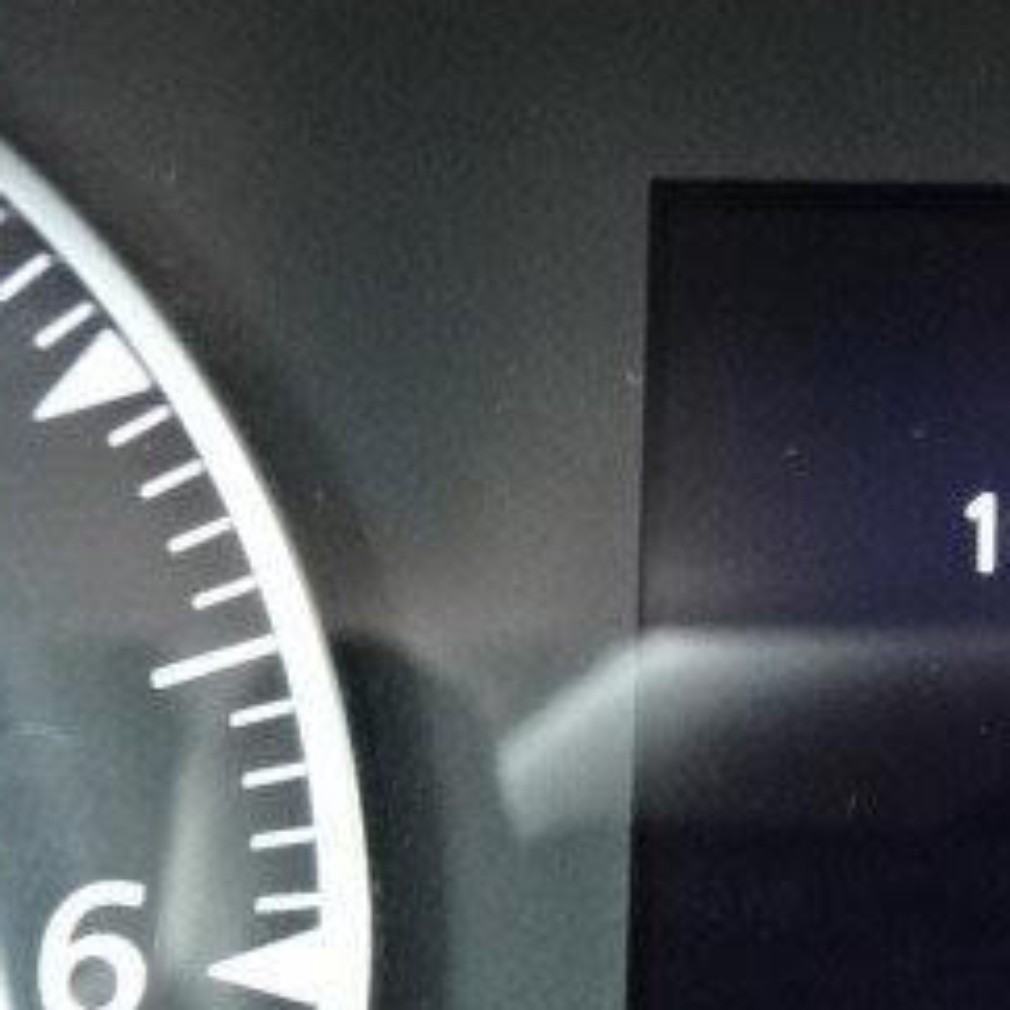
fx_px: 1849
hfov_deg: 26.4
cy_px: 680
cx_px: 1281
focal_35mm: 56
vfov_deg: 30.3
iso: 800
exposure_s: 1/15
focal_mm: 4.25
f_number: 3.5
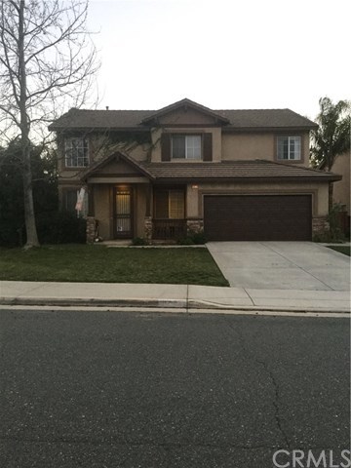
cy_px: 234
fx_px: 419
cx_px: 176
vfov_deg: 58.4
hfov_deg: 45.4
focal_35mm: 31
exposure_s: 1/30
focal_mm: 3.3
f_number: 2.4
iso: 160
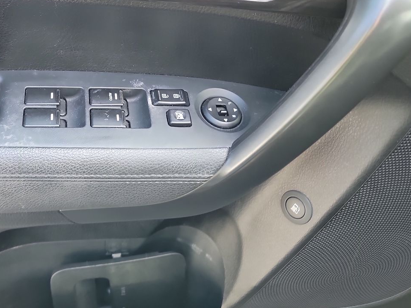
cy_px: 53
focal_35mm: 40
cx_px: 101
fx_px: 475
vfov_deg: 34.6
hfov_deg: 45.1
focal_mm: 6.7
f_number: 1.8
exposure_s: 1/59
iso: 184
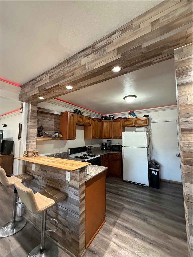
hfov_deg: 85.7
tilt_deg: +5.8
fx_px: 104
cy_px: 128
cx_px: 96
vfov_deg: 102.1
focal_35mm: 14
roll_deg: +0.1
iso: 500
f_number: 2.2
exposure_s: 1/60
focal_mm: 2.22
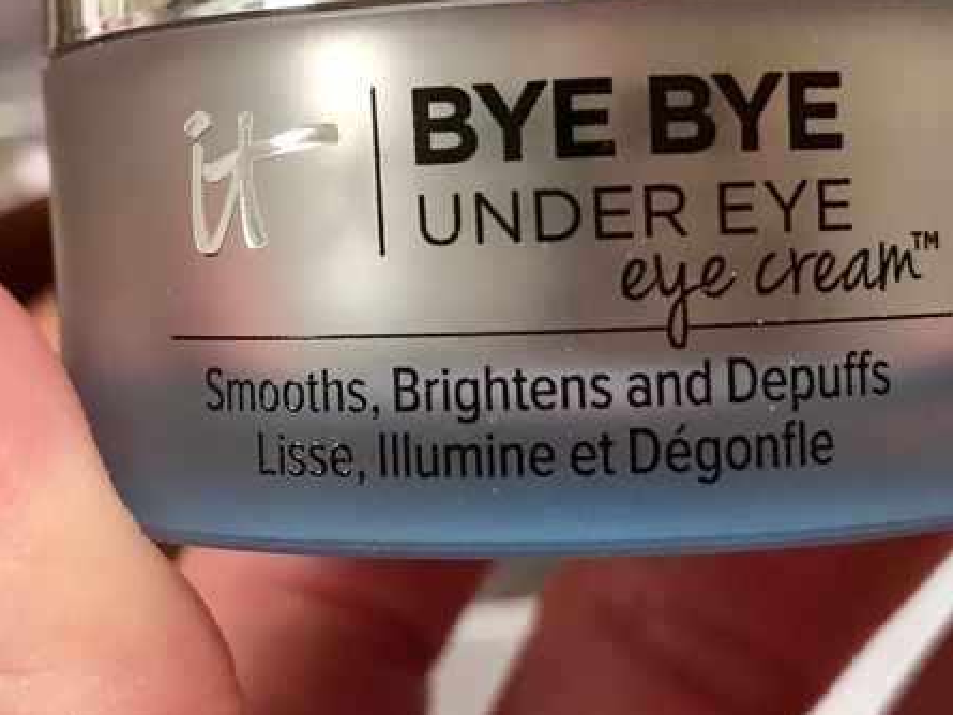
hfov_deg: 28.5
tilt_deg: -58.7
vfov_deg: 21.6
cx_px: 398
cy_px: 259
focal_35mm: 68
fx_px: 1873
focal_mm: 3.99
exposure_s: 1/30
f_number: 1.8
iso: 40
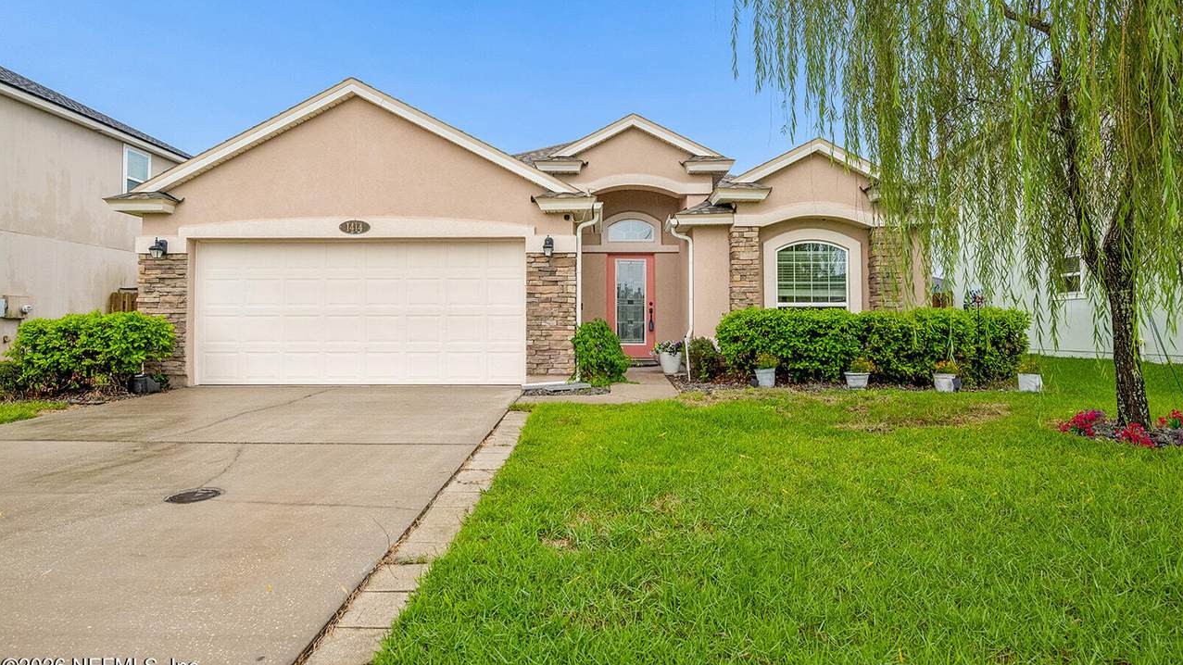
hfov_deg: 82.4
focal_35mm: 22
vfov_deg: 52.4
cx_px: 591
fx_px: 675
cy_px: 306
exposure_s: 1/160
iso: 400
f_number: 8
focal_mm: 20.5
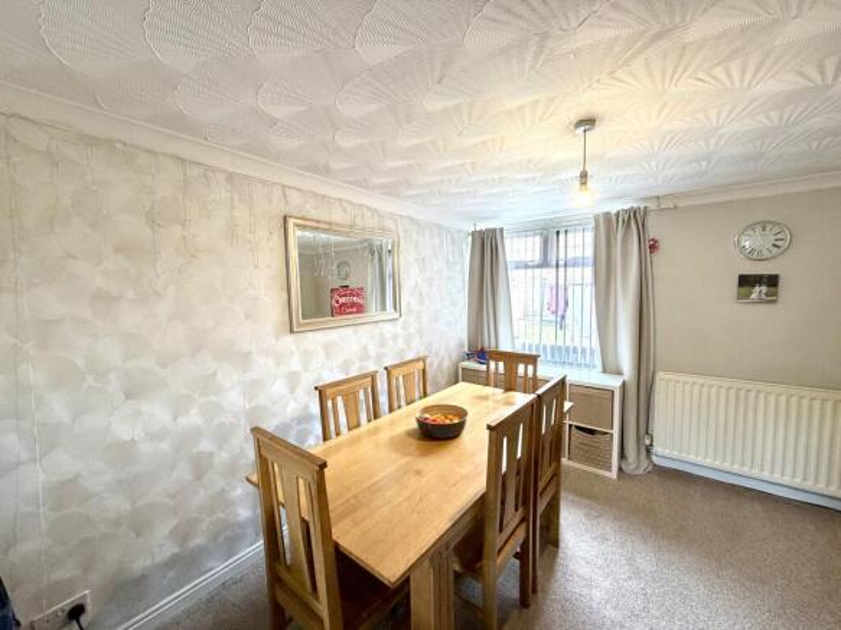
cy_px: 315
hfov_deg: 102.1
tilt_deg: -4.8
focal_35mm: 14
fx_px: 340
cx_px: 420
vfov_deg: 85.7
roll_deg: +1.5
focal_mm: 2.22
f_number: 2.2
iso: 160
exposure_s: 1/50
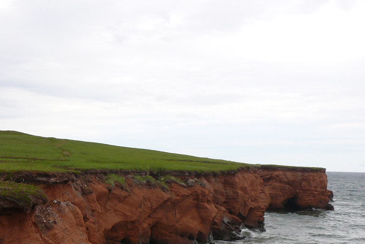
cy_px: 246
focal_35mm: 70
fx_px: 710
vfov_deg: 18.9
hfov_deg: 27.7
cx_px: 31
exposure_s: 1/200
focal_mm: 7.4
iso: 100
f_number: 5
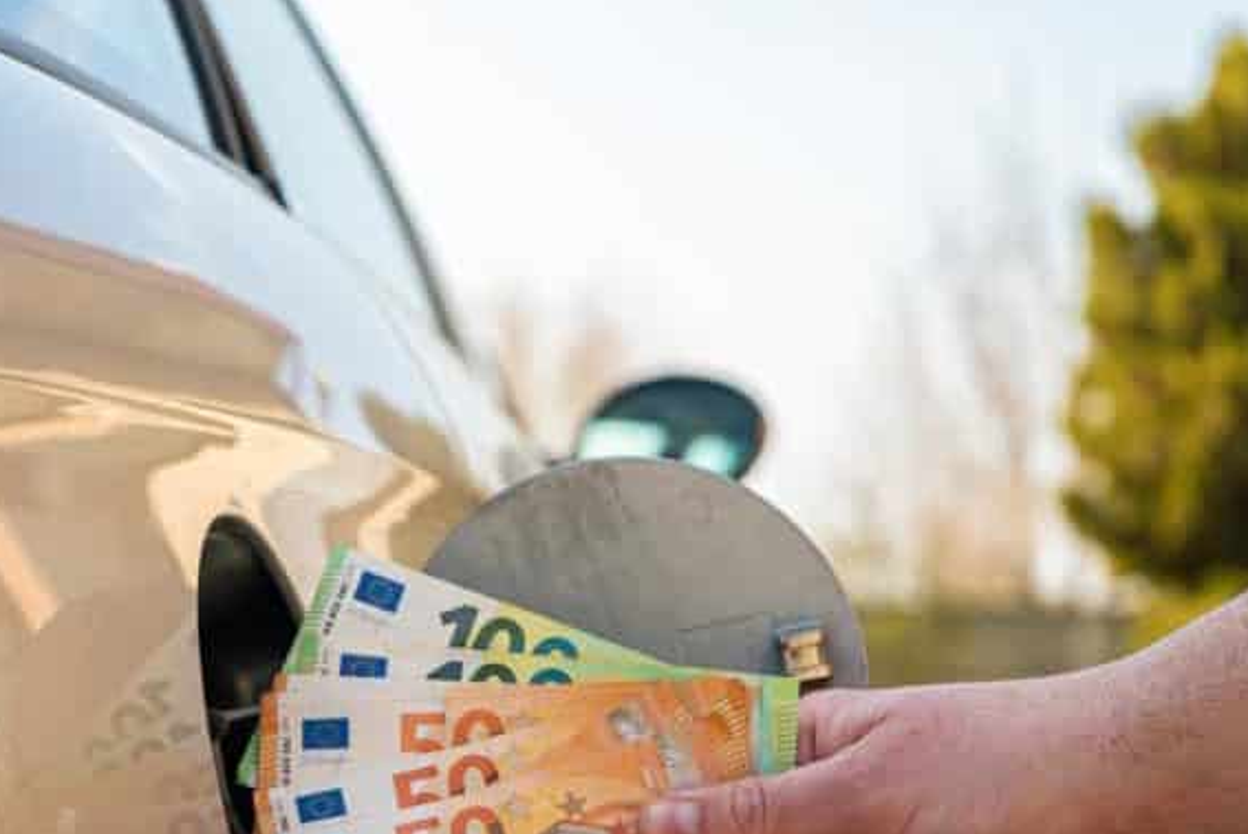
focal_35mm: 114
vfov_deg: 12.0
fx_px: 3954
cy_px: 677
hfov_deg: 17.8
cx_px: 340
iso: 100
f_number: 5.6
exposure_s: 1/400
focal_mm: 63
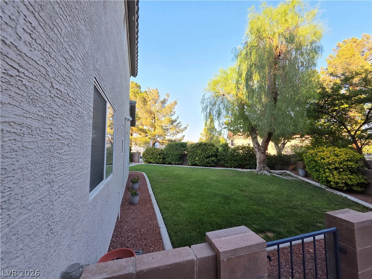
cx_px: 186
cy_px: 140
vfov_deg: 89.9
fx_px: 140
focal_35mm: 13
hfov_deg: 106.2
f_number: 1.9
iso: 20
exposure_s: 1/120
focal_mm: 2.2
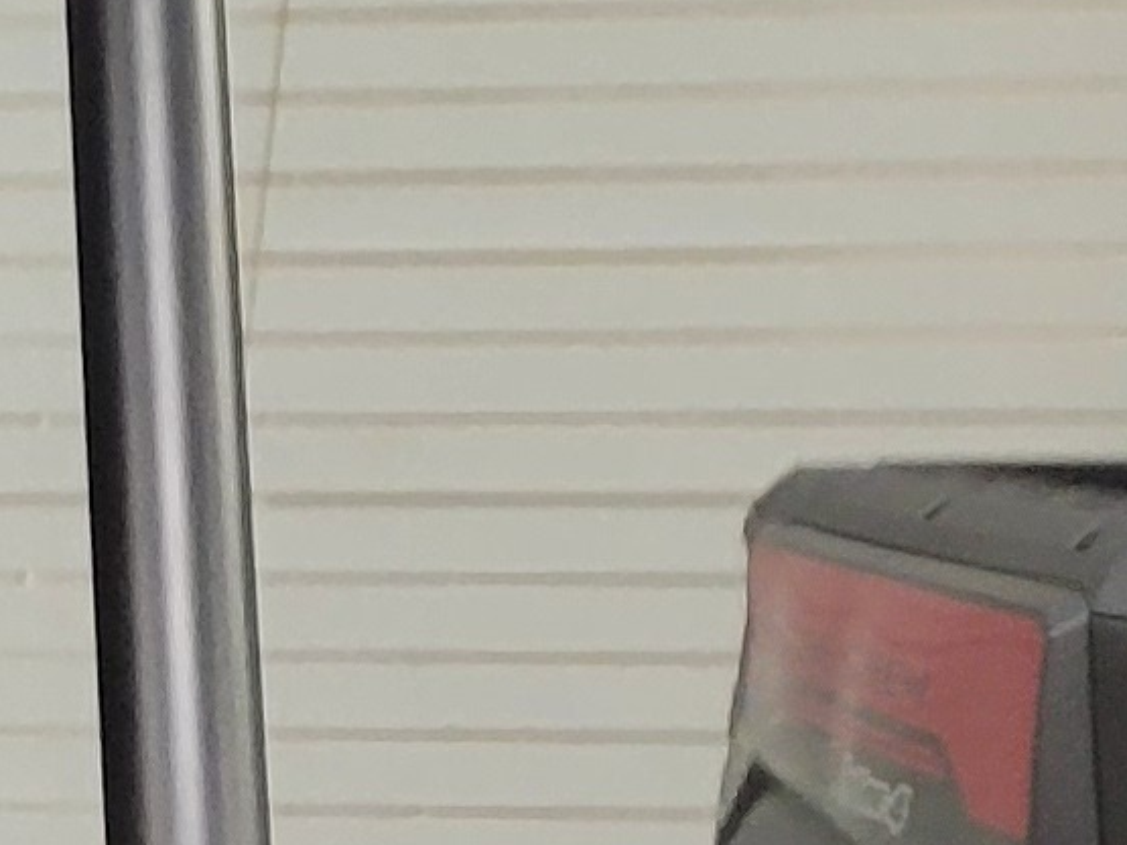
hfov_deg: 8.7
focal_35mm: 189
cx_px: -2248
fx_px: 6152
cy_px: 2035
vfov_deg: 7.4
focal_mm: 5.4
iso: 200
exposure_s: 1/40
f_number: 1.8
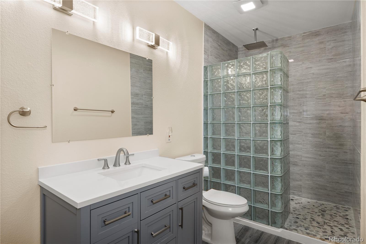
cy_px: 122
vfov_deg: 64.5
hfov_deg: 86.9
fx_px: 193
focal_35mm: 19
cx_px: 183
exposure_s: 1/8
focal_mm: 19
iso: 800
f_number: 8
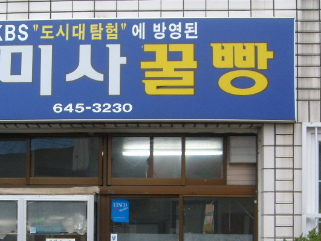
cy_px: 222
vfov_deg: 17.5
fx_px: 769
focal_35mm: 83
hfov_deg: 23.4
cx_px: 96
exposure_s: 1/90
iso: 80
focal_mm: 7.2
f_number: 3
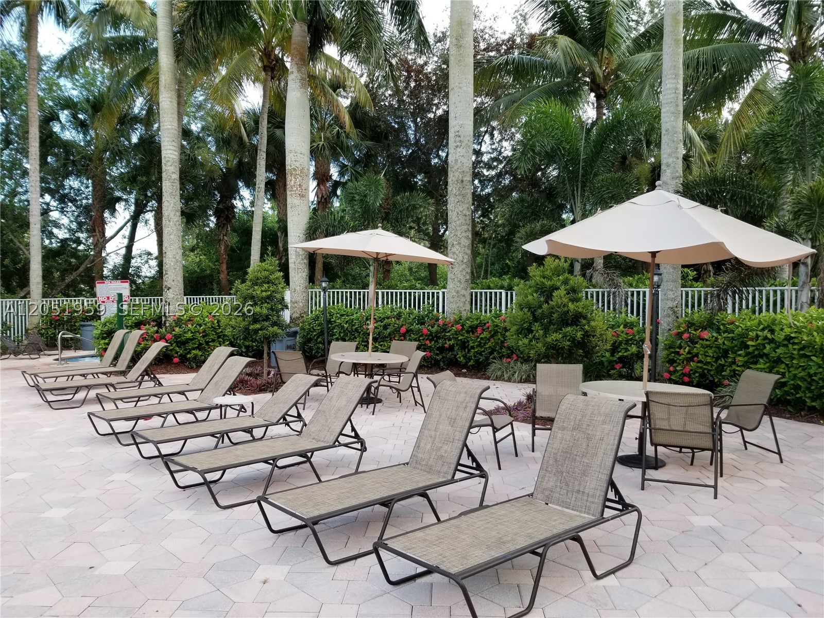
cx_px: 412
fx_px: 619
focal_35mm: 26
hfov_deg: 67.3
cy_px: 309
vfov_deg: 53.1
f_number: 1.7
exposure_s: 1/166
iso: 50
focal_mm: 4.25
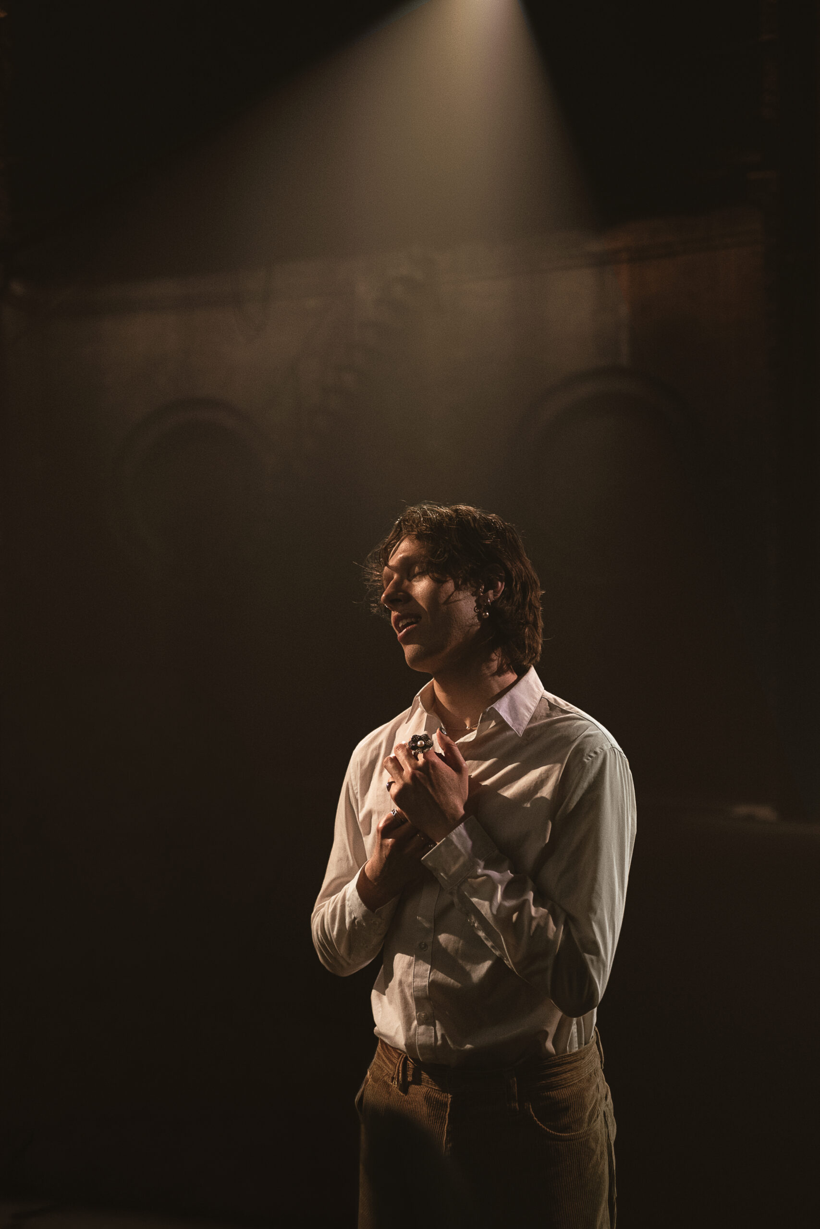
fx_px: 1366
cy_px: 614
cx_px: 410
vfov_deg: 48.5
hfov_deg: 33.4
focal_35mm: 40
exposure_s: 1/1250
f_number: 2.2
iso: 6400
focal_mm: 40
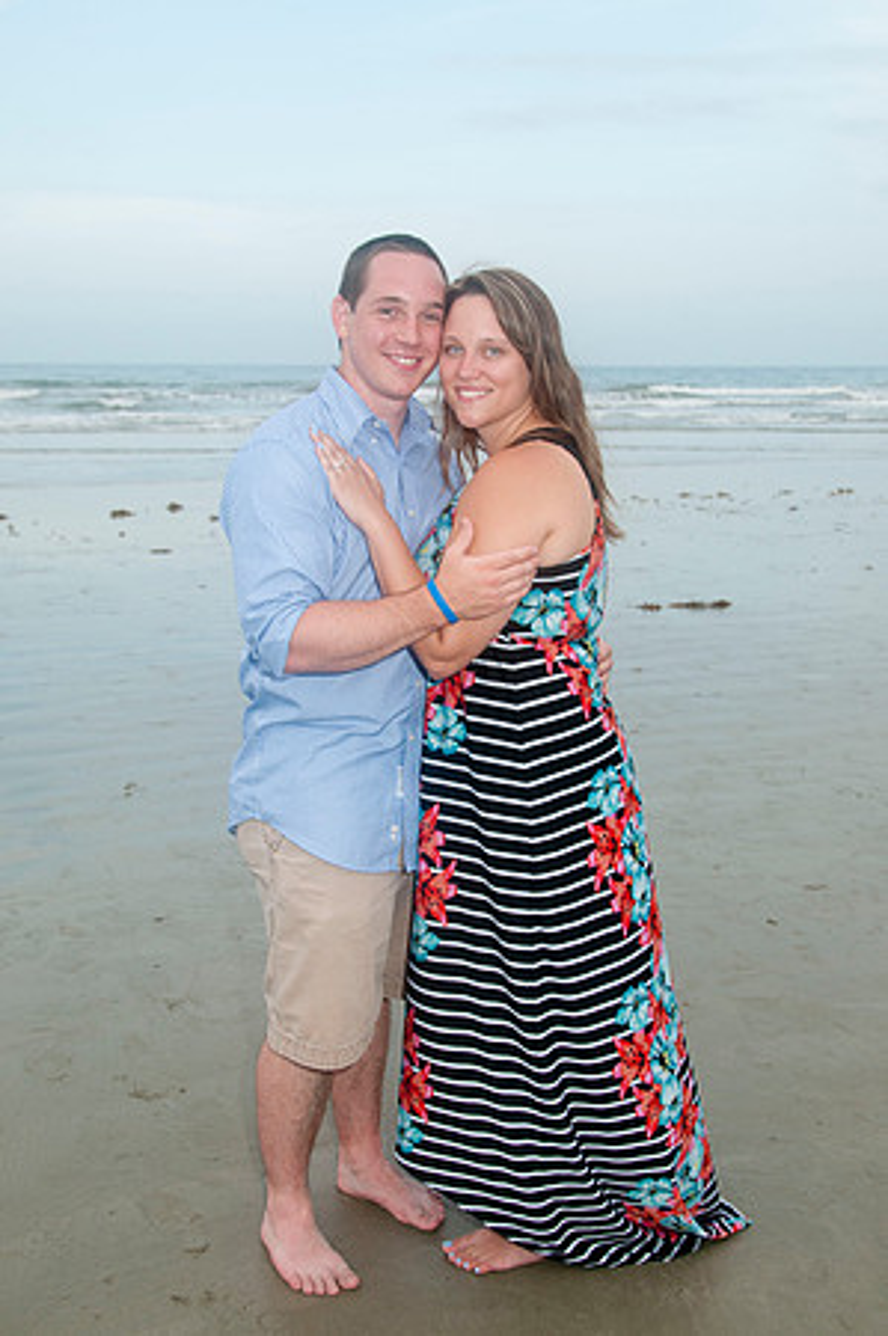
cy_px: 668
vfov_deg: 48.0
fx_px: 1502
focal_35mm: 40
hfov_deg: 32.9
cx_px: 444
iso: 200
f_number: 6.3
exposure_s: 1/250
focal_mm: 27
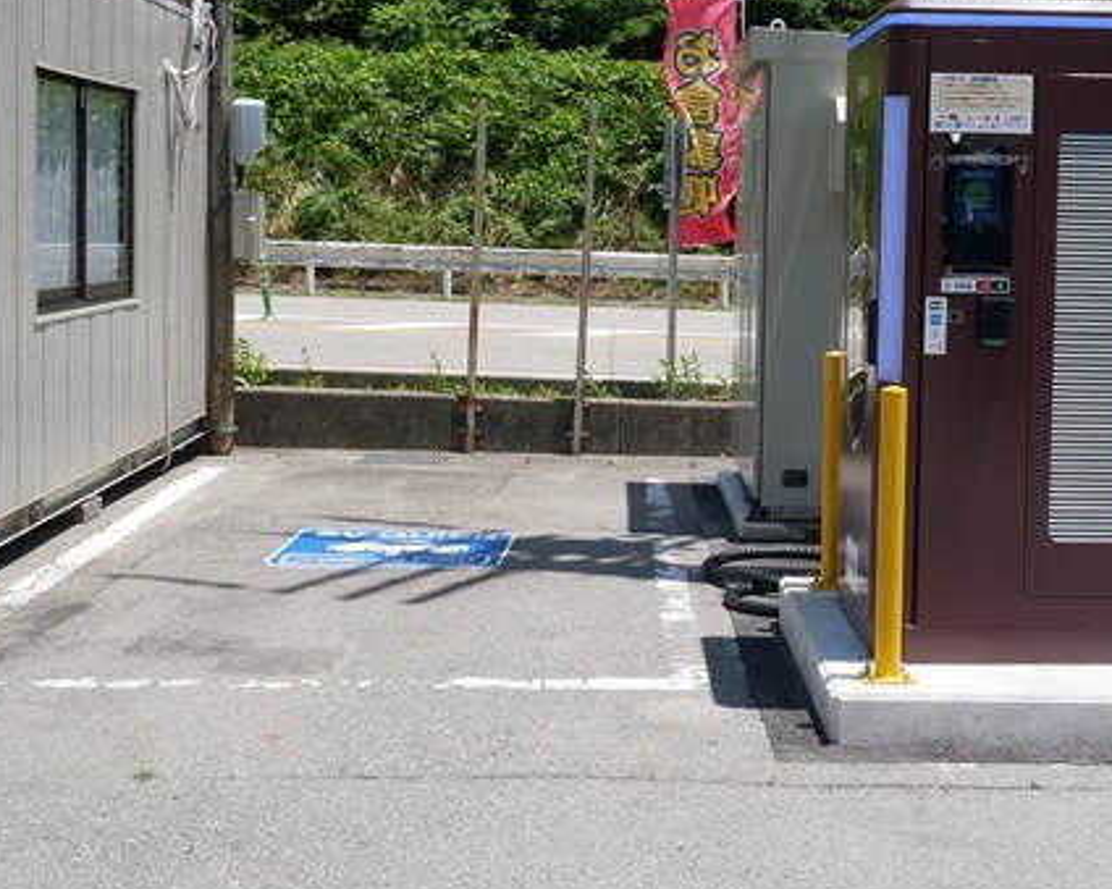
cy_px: 341
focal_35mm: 58
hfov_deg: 32.3
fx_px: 1908
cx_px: 711
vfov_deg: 26.2
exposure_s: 1/320
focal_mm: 21
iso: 200
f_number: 9
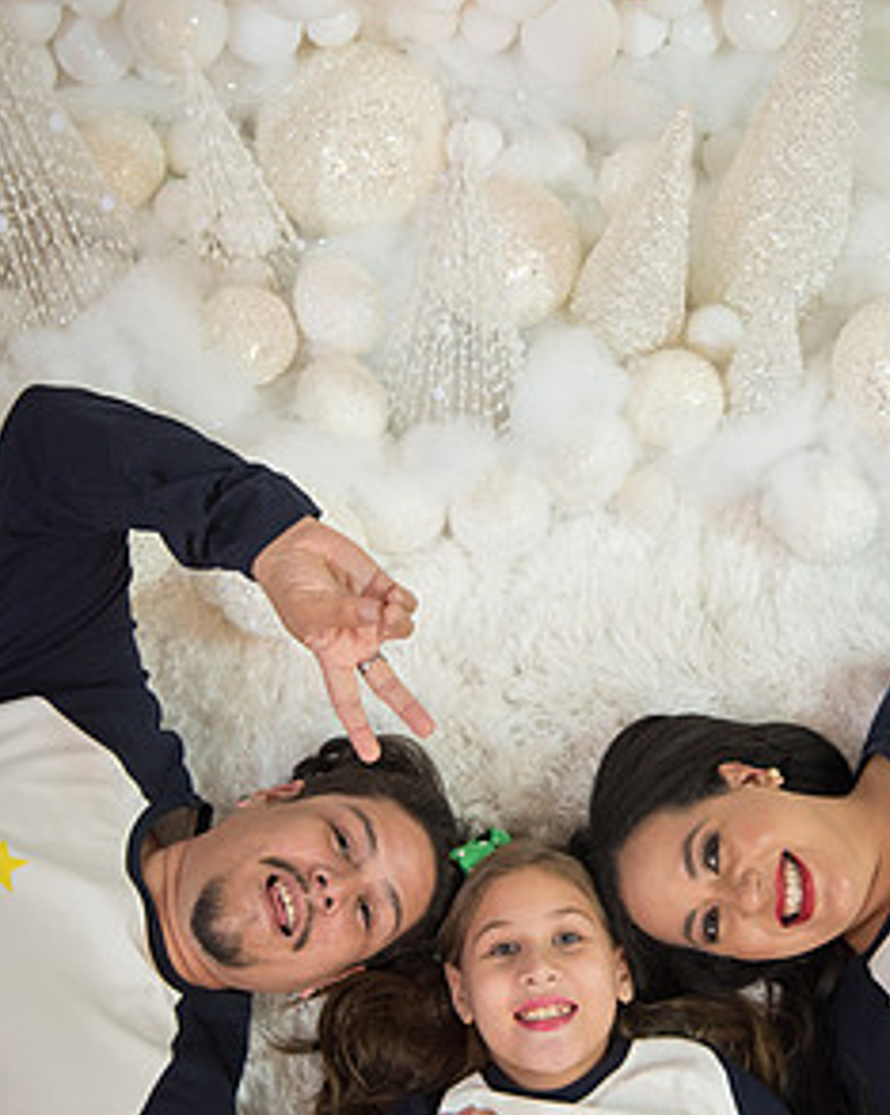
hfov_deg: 20.4
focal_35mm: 75
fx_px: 2472
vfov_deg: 25.4
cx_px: 557
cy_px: 571
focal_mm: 52
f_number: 4.5
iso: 1000
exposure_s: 1/100
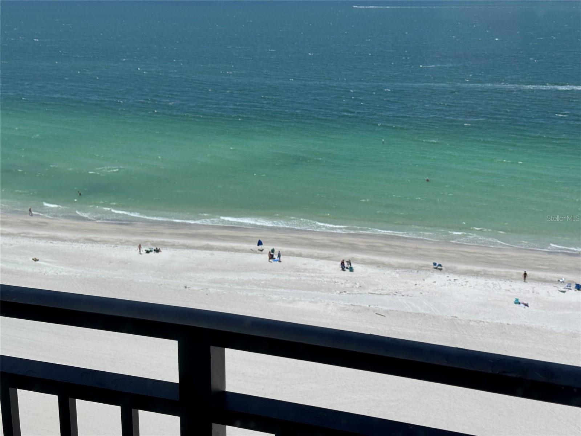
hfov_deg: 39.7
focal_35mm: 48
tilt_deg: -15.1
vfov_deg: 30.3
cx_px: 290
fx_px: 806
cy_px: 218
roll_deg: +0.1
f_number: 1.78
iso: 64
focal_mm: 6.76
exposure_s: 1/4310
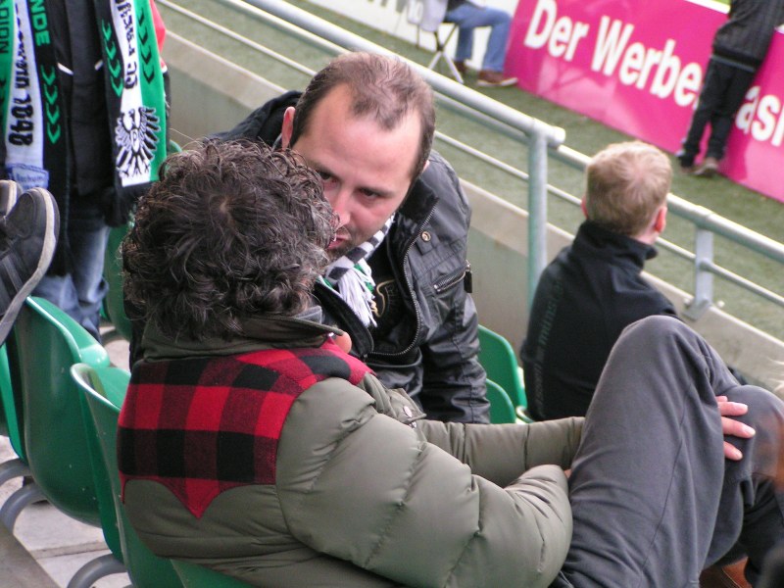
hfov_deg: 13.8
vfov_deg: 10.4
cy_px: 294
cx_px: 392
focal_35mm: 143
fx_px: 3239
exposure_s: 1/60
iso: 200
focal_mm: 21.9
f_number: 3.5
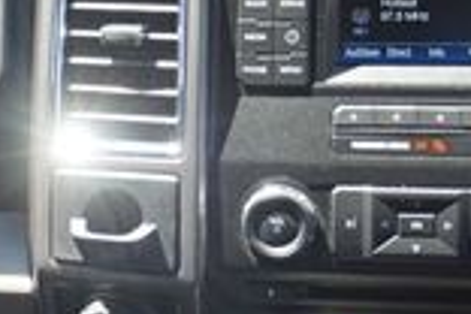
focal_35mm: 148
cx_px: -54
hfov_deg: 13.6
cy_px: 127
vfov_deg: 9.3
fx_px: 1936
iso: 125
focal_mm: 24
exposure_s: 1/60
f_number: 4.5
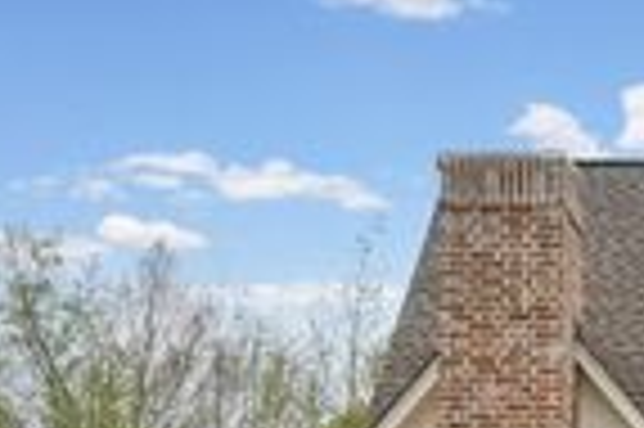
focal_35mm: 112
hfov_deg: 17.1
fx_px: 2001
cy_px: 601
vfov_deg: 11.8
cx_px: 869
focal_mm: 32
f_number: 9
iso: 800
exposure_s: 1/640
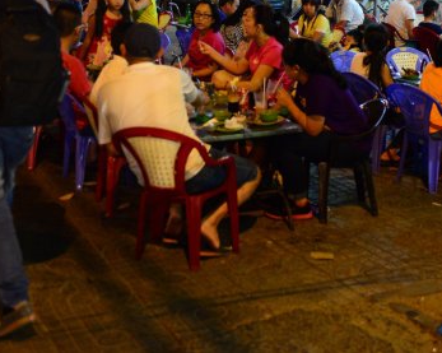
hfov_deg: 29.9
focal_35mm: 63
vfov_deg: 23.8
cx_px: 273
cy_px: 72
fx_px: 823
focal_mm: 35
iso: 3200
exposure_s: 1/100
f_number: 2.8
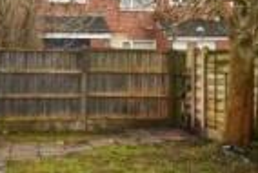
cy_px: 165
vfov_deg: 19.3
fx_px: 495
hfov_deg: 29.2
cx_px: 106
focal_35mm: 69
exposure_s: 1/200
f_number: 9
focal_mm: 10
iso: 400
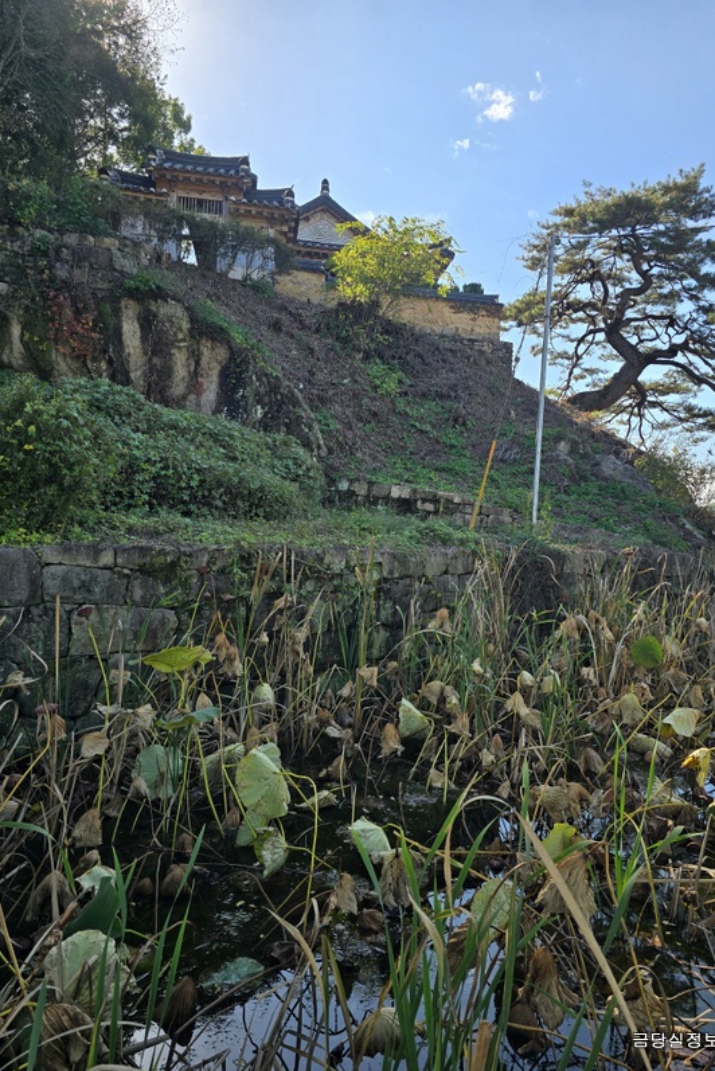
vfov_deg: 73.7
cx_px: 398
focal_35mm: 24
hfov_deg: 53.1
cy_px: 536
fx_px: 714
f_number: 1.7
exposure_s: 1/664
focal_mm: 6.3
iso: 12
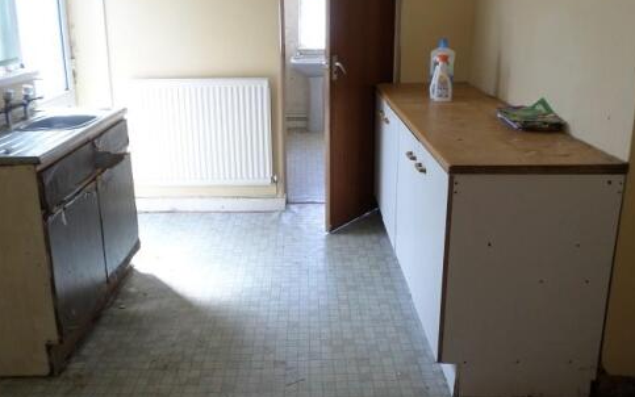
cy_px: 165
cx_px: 311
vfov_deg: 39.3
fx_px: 554
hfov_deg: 59.6
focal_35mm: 32
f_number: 2.5
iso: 80
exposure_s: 1/60
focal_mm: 4.5
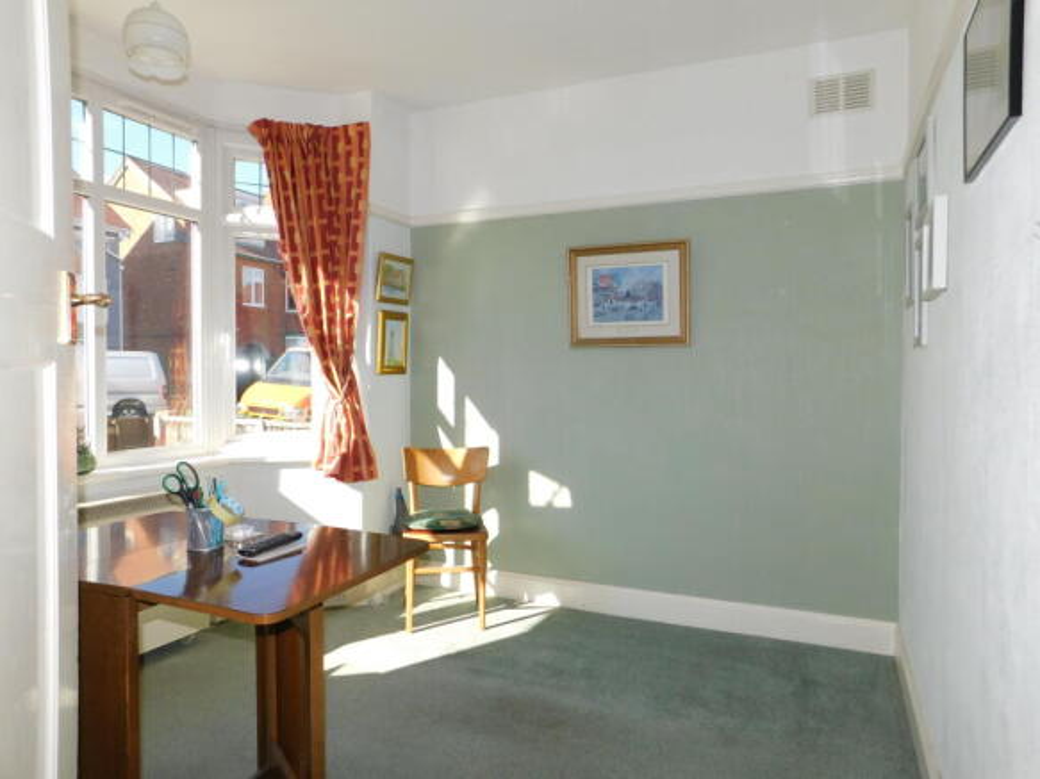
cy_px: 390
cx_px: 520
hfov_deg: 73.9
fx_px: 691
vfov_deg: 58.9
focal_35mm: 23
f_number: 3
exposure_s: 1/400
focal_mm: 4
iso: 125
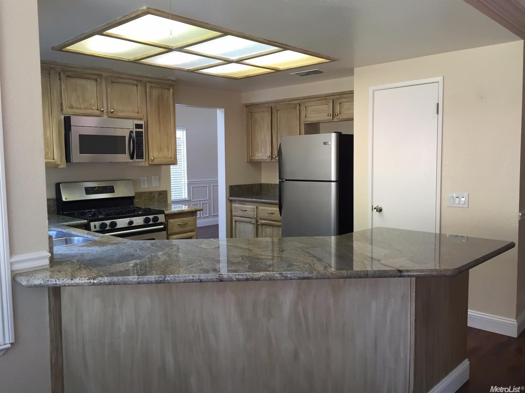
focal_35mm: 29
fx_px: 440
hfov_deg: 61.7
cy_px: 196
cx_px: 262
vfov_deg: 48.2
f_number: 2.2
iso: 32
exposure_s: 1/30
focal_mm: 4.15
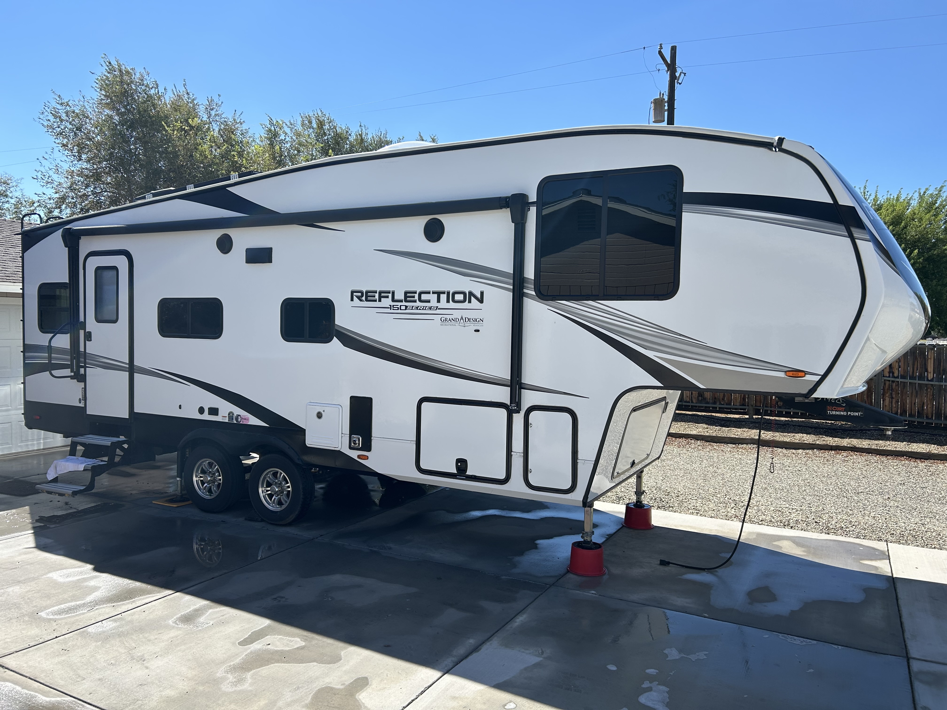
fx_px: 711
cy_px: 355
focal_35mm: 26
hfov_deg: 67.3
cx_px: 474
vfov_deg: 53.1
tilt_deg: -2.3
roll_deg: -0.8
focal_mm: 5.7
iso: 50
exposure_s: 1/3460
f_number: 1.5
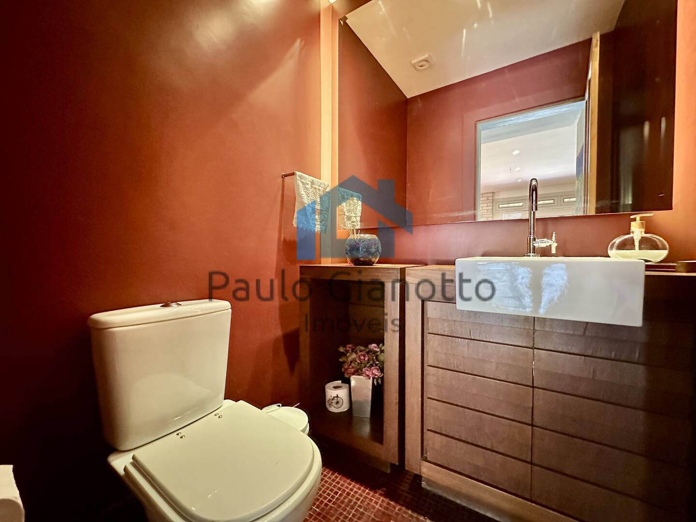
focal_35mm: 14
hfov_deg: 102.1
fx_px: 281
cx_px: 348
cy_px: 261
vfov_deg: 85.7
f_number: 2.2
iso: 1000
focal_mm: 2.22
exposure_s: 1/40
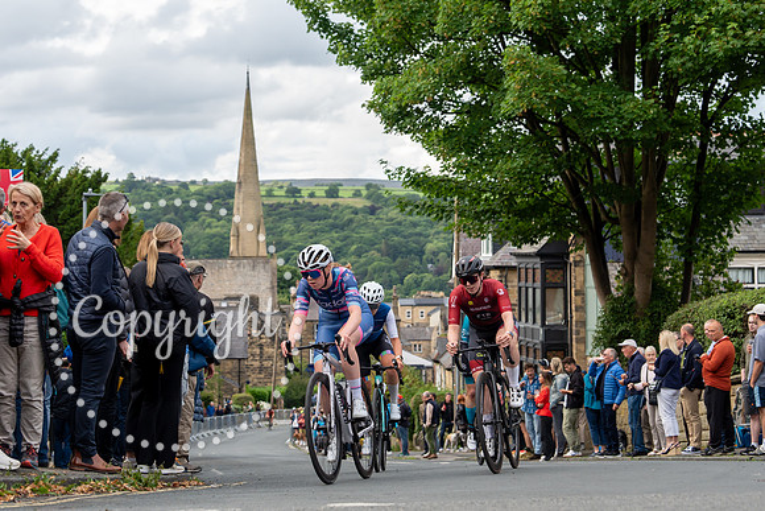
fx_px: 1649
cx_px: 380
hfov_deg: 26.1
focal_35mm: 78
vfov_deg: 17.5
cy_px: 157
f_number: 4
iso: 500
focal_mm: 56
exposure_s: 1/500
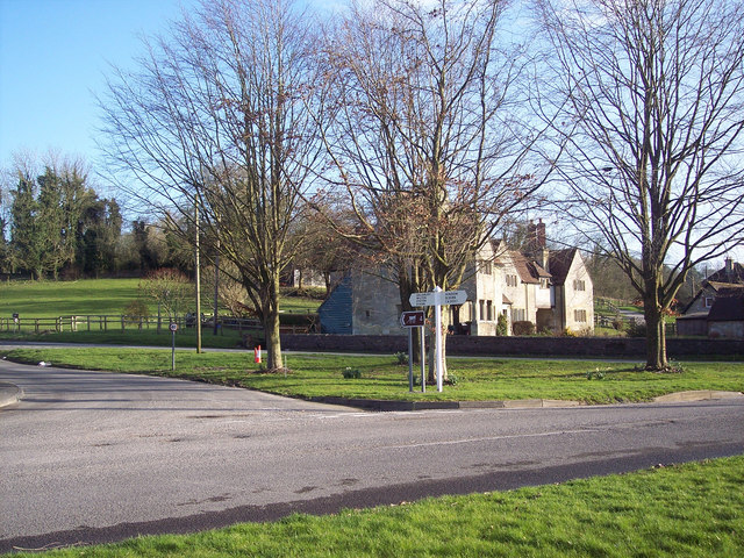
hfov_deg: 47.9
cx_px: 372
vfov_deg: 36.8
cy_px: 279
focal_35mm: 39
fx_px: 838
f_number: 3.4
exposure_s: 1/350
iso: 100
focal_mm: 8
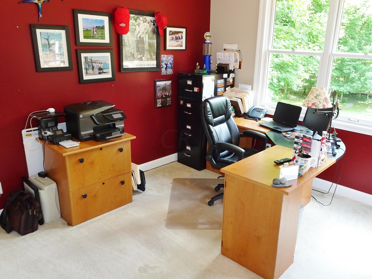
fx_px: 301
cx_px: 204
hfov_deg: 63.3
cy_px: 139
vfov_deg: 49.8
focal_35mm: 28
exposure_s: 1/30
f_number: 3.5
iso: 250
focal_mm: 4.1
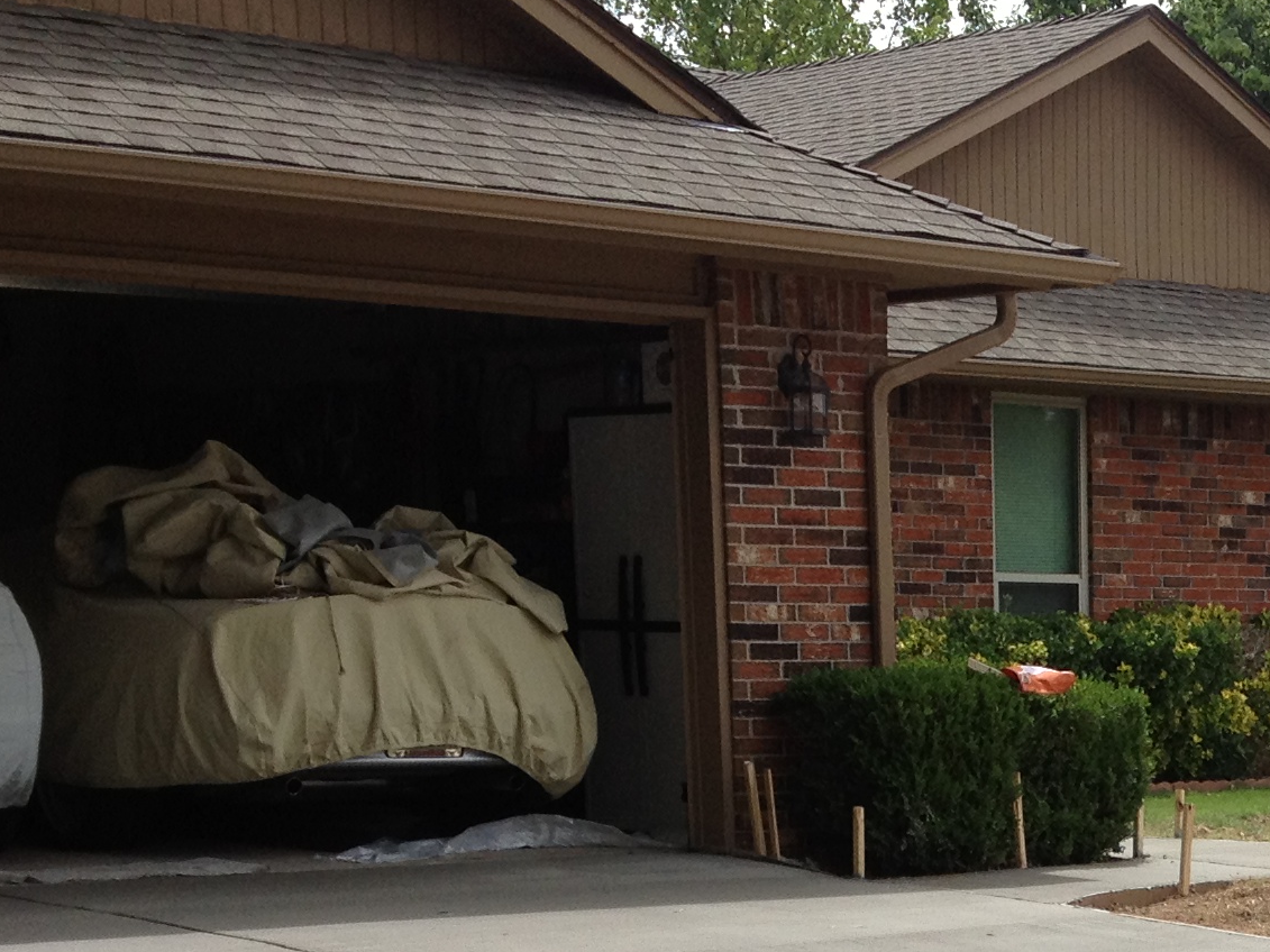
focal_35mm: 101
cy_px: 1205
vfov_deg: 14.1
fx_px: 3705
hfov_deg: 18.7
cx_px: 1370
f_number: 2.4
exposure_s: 1/1493
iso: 64
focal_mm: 4.28
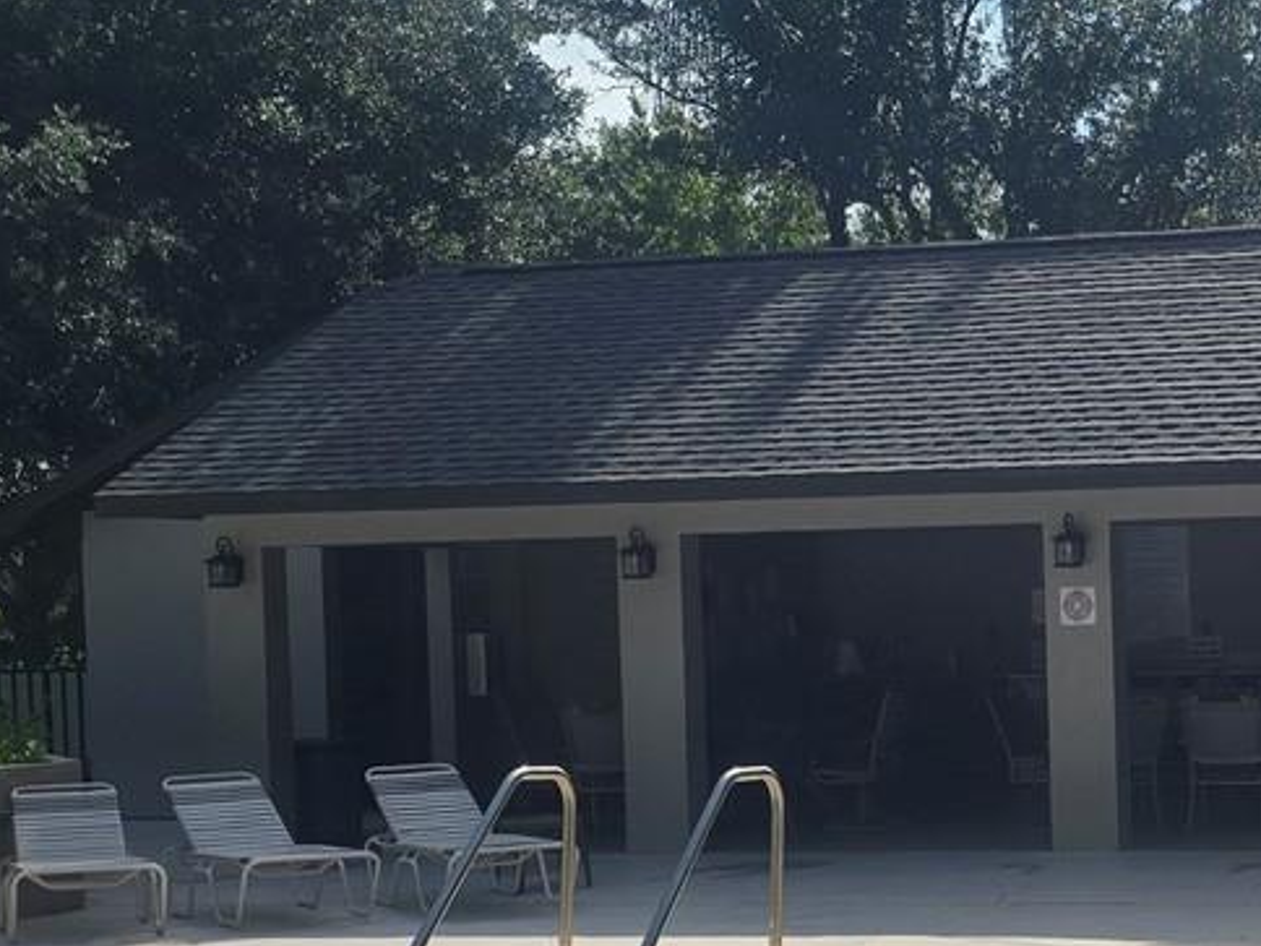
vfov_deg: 19.2
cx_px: 1261
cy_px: 740
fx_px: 2769
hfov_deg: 24.5
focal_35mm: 76
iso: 12
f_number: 1.7
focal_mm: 6.3
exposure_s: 1/1588
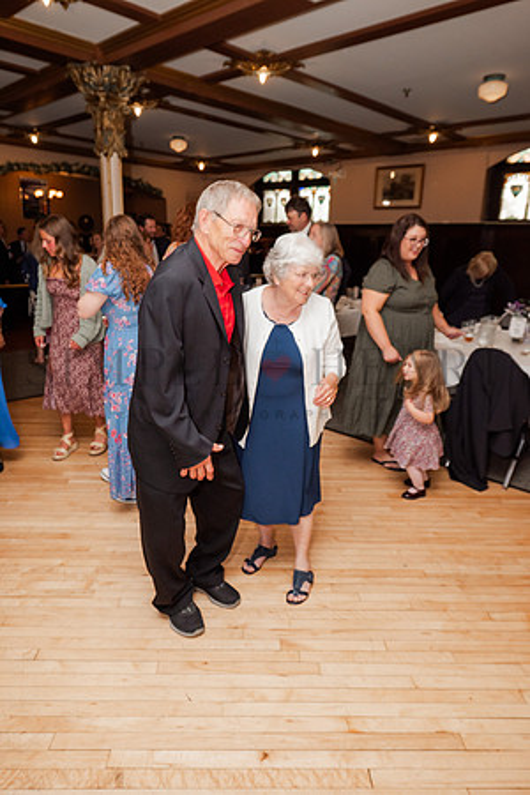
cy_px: 398
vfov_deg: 73.7
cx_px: 265
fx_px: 530
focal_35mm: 24
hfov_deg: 53.1
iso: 1250
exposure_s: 1/125
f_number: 4
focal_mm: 24
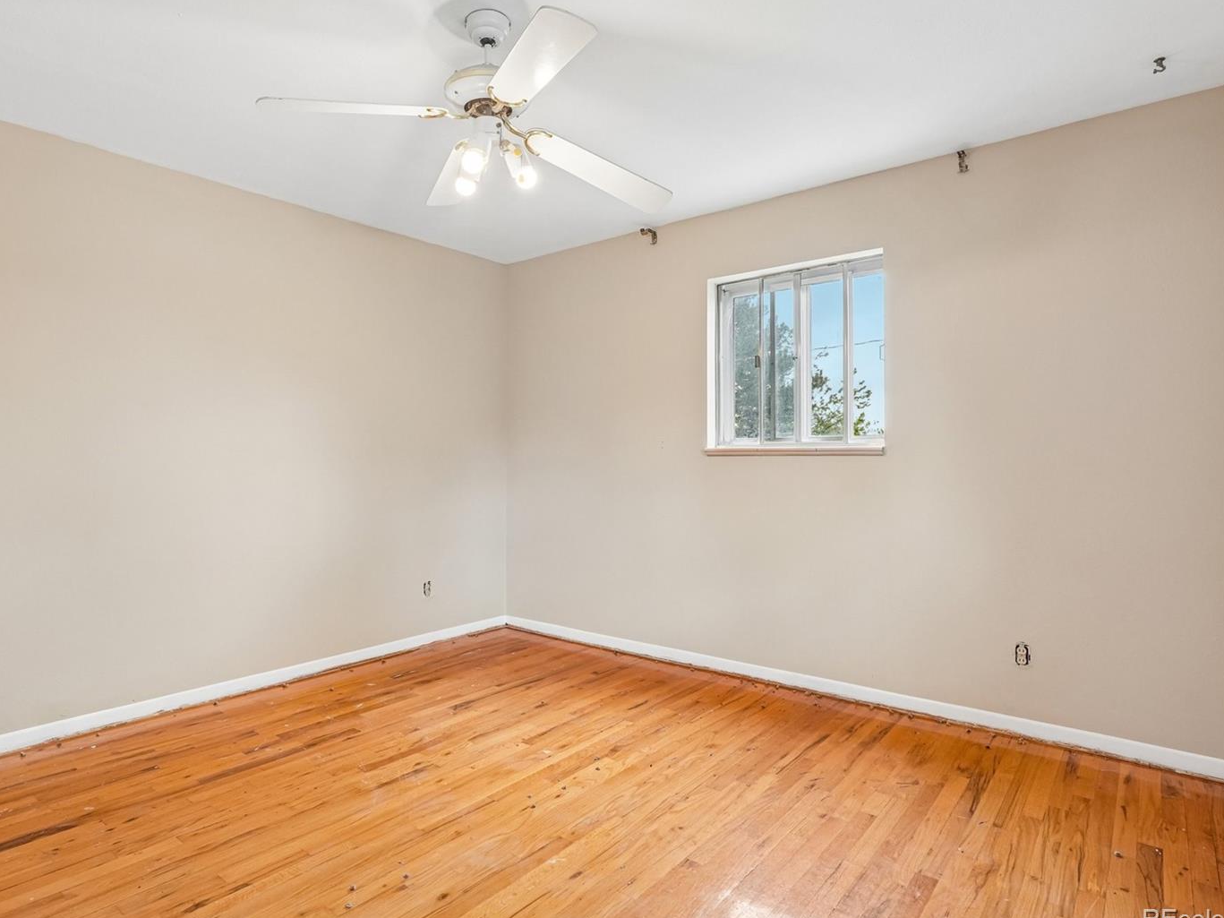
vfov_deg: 69.9
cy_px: 460
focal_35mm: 19
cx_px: 571
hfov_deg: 85.9
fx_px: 656
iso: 500
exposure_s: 1/20
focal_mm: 11
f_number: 8
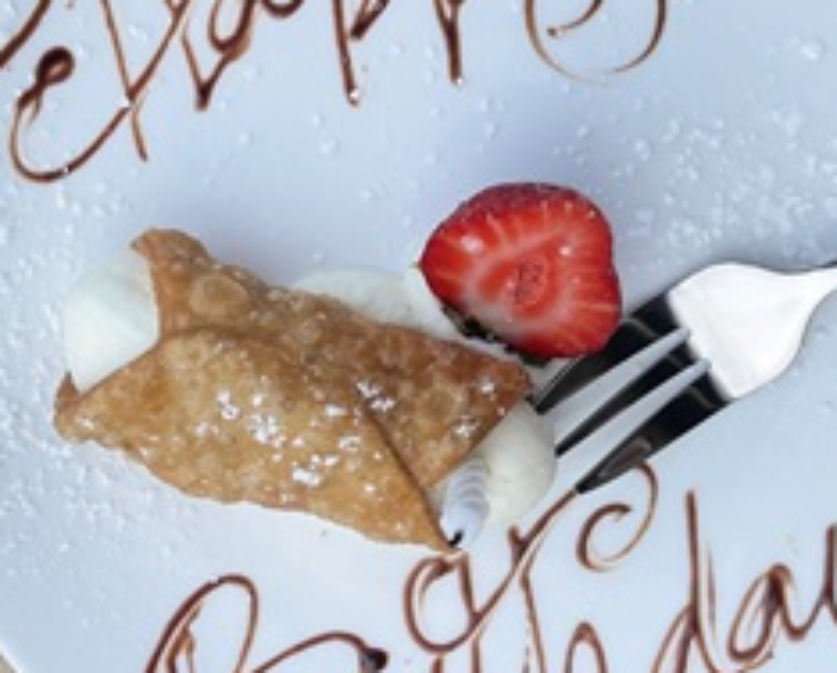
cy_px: 265
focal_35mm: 52
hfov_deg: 35.8
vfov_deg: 29.1
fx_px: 1290
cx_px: 519
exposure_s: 1/625
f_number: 1.6
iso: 32
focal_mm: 5.1
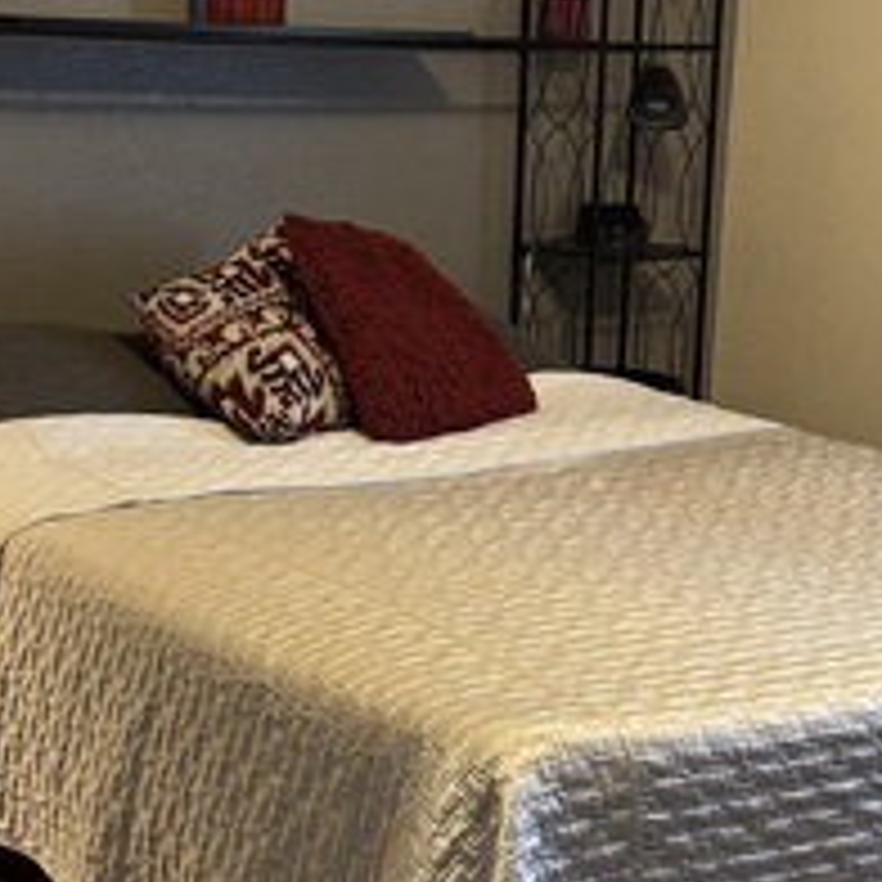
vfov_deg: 22.2
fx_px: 2248
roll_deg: -2.3
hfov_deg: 22.2
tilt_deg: -11.9
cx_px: 441
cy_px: 493
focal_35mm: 78
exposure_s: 1/30
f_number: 1.6
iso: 640
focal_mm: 5.96
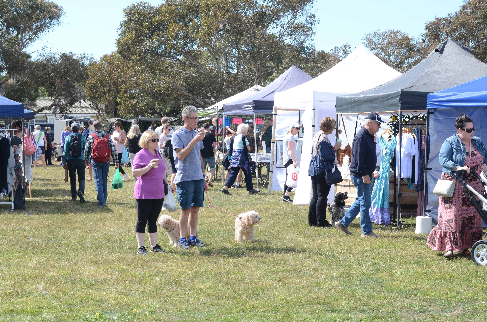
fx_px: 1012
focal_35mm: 75
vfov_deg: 18.1
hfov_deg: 27.0
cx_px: 244
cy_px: 161
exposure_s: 1/320
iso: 250
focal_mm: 50
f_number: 9
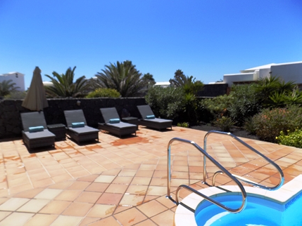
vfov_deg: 56.8
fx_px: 209
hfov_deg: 71.6
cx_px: 151
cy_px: 112
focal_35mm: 24
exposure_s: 1/160
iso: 80
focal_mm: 4
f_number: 9.9
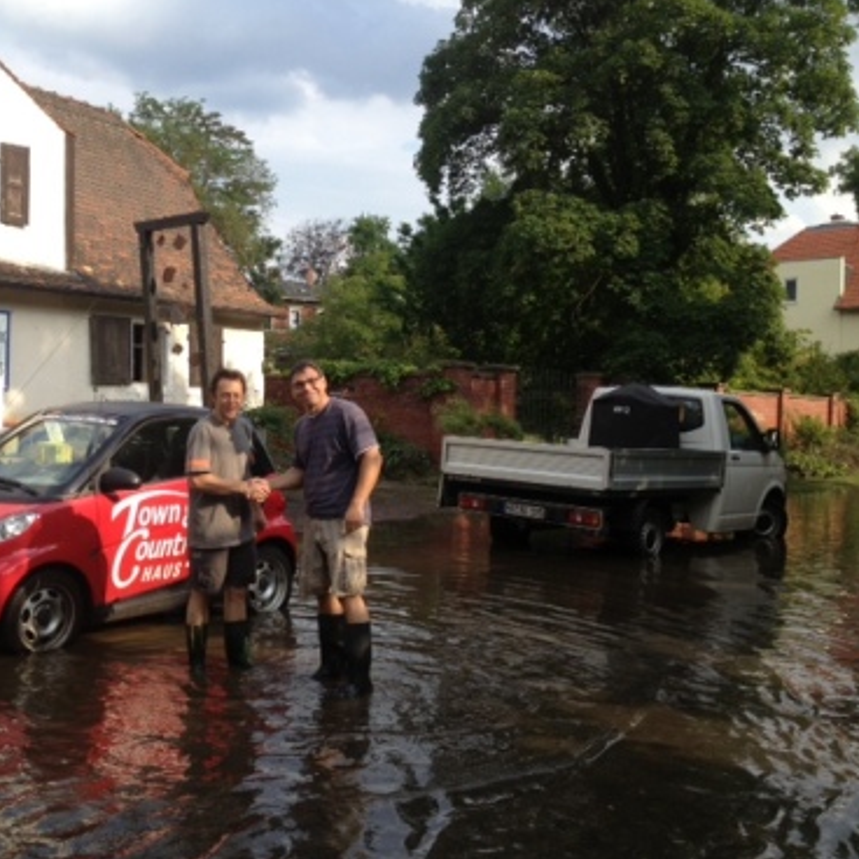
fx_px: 1179
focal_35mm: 42
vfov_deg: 40.0
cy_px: 428
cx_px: 280
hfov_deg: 39.5
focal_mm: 4.28
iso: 50
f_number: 2.4
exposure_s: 1/836
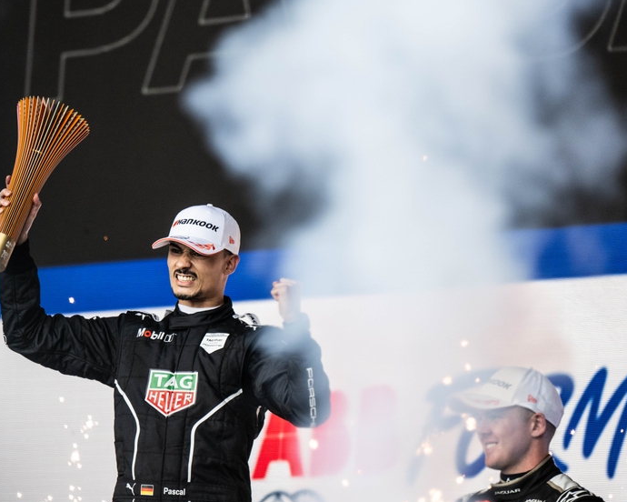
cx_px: 202
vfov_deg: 5.7
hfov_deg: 7.1
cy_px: 236
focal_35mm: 272
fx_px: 5047
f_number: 2.8
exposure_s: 1/1600
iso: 800
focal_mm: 200
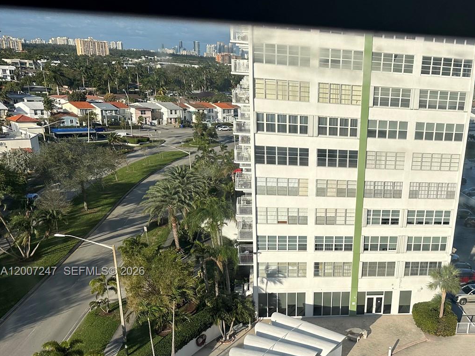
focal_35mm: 38
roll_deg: -4.0
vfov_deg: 36.7
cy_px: 272
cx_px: 374
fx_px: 521
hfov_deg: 46.6
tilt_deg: -20.9
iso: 80
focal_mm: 6.86
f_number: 1.78
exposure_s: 1/7576
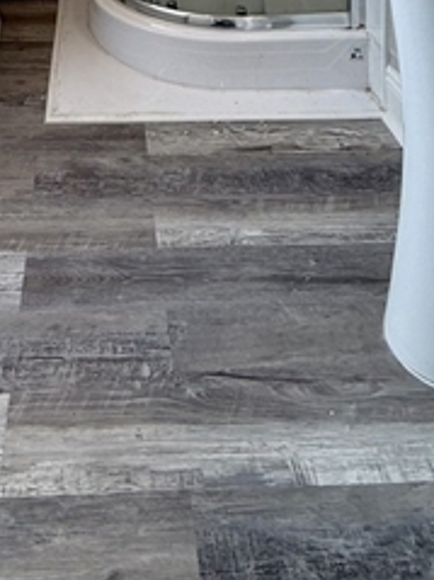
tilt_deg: -0.5
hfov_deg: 31.8
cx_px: 131
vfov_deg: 28.3
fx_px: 753
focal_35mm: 45
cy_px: -282
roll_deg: +0.7
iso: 64
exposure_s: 1/120
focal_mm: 2.22
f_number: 2.2
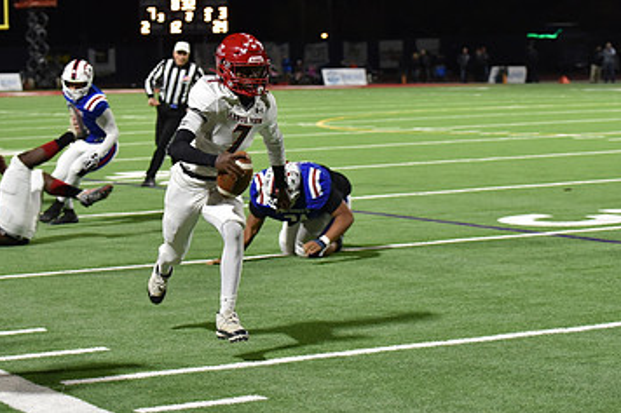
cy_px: 156
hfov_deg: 17.9
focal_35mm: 114
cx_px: 235
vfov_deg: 12.0
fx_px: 1965
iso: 2500
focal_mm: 70
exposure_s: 1/500
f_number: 2.8
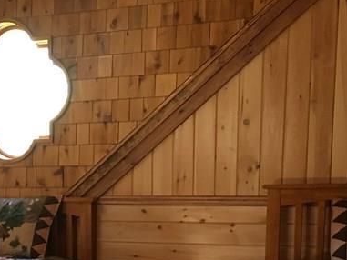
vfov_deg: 17.9
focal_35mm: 78
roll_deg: +0.4
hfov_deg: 24.7
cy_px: 315
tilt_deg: -9.6
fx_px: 782
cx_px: 76
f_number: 2.2
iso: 100
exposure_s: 1/15
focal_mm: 4.15
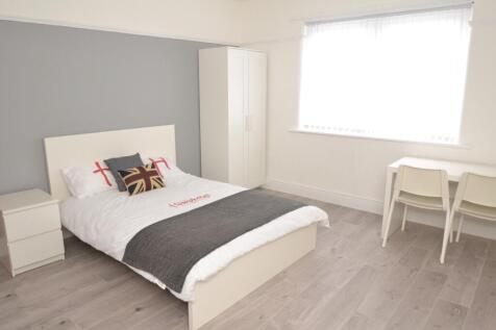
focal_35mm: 24
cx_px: 248
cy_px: 165
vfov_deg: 53.1
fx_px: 331
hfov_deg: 73.8
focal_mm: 16
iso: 1600
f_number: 7.1
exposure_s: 1/60
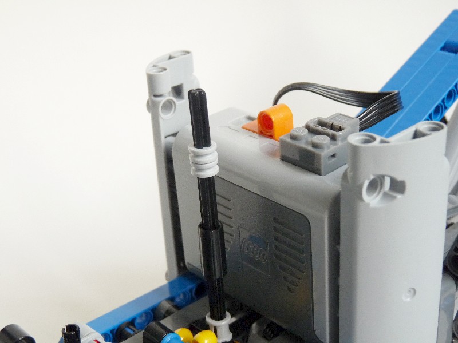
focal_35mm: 61
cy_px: 172
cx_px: 229
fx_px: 807
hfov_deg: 31.7
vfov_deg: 24.0
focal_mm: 10.8
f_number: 3.2
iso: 320
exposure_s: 1/30
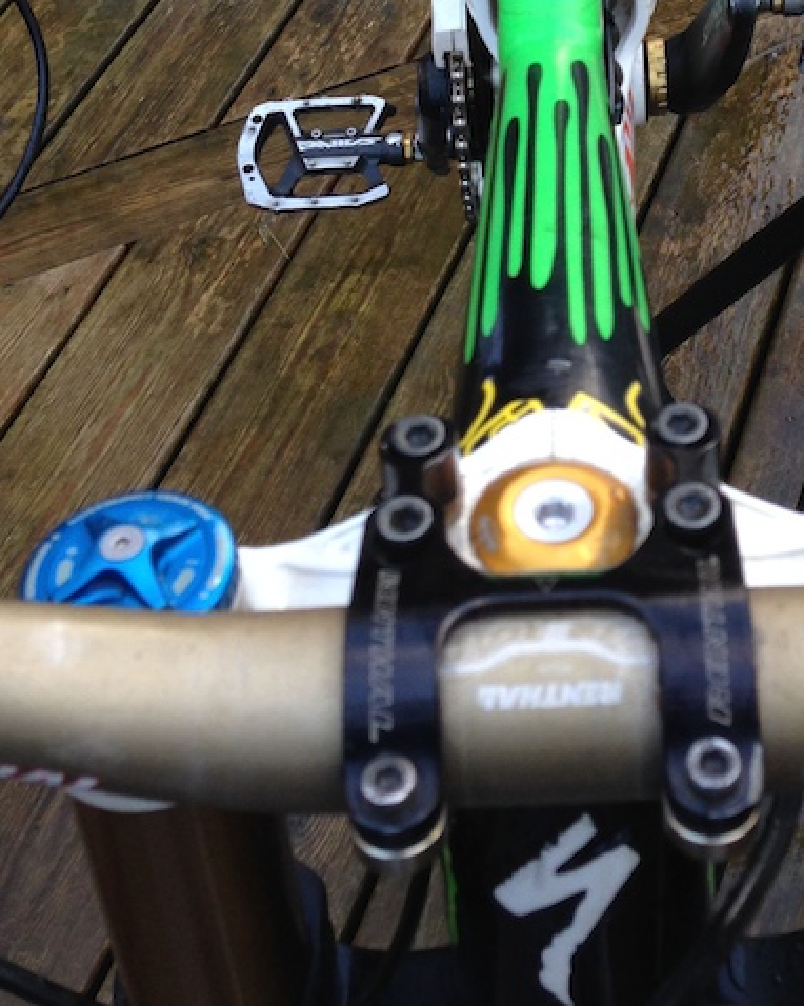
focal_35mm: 69
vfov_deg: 26.0
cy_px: -15
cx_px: 579
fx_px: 2054
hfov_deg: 22.0
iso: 50
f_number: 2.4
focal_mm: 4.12
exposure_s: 1/30
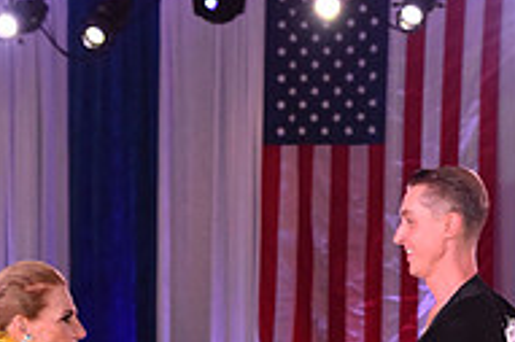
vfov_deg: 6.3
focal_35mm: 213
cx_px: 249
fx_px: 3044
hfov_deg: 9.7
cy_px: 547
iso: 2500
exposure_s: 1/320
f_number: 6.3
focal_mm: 70
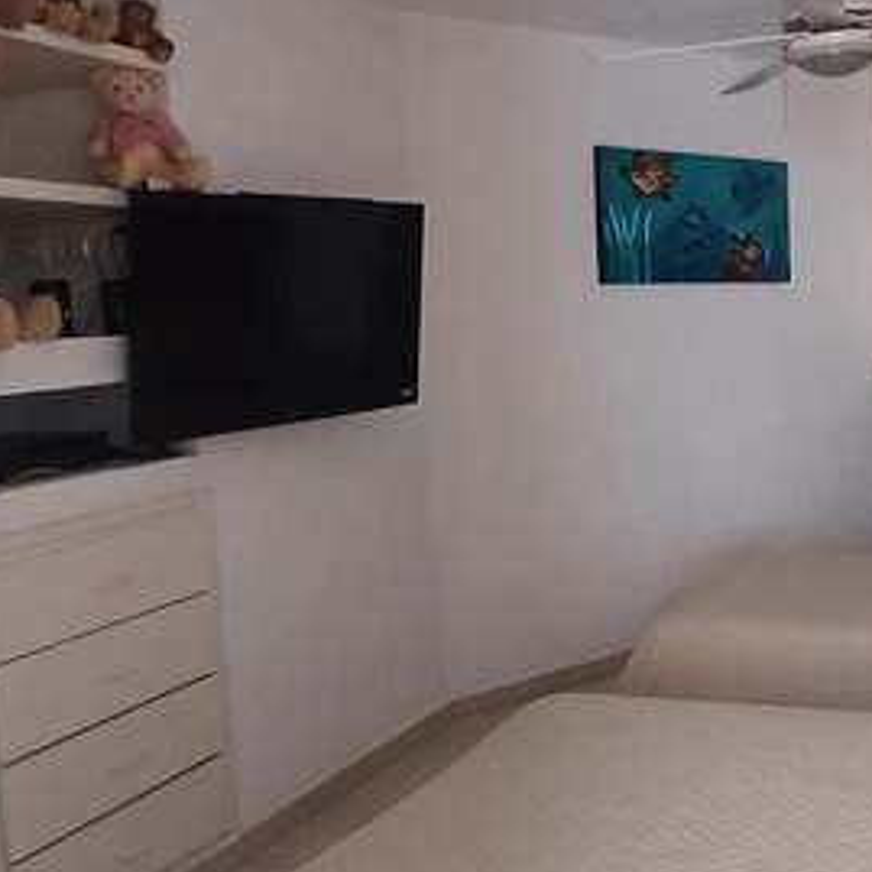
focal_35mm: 42
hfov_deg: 39.4
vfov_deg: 40.0
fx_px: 1197
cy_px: 444
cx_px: 606
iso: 200
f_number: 2.2
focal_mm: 1.64
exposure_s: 1/50
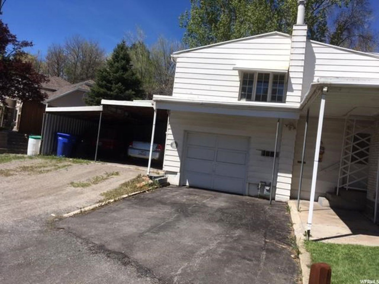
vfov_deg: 48.2
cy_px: 142
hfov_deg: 61.7
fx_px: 318
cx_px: 190
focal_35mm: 29
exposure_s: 1/2481
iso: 25
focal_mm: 4.15
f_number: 2.2
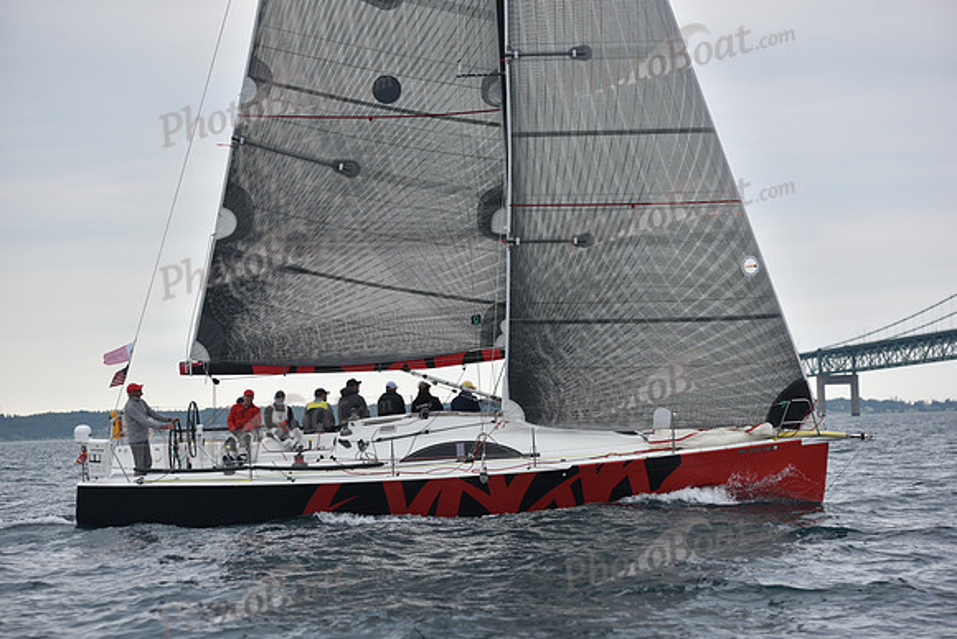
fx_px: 2606
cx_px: 478
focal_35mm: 98
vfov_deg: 14.0
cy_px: 320
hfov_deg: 20.8
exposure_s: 1/800
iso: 400
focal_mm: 98
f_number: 4.5
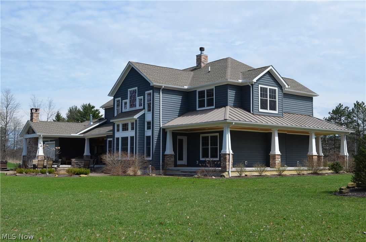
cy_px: 121
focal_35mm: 39
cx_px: 183
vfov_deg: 34.1
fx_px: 396
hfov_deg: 49.6
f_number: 8
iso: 100
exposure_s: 1/250
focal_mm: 26
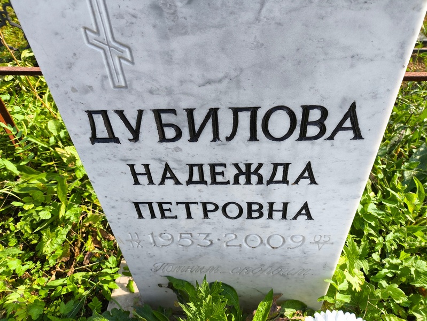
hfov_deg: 69.4
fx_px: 309
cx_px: 214
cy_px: 160
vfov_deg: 54.9
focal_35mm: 25
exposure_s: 1/393
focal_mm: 4.71
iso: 50
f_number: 1.7
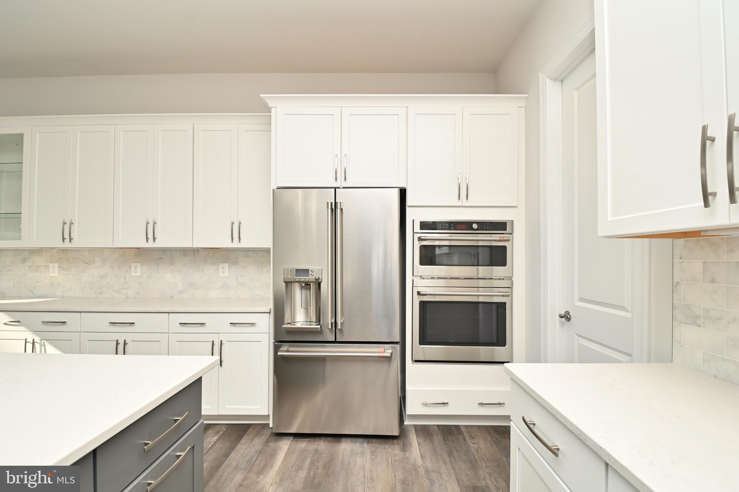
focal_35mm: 15
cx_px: 370
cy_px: 246
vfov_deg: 77.3
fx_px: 308
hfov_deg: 100.4
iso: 200
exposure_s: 1/100
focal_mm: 10
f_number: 7.1
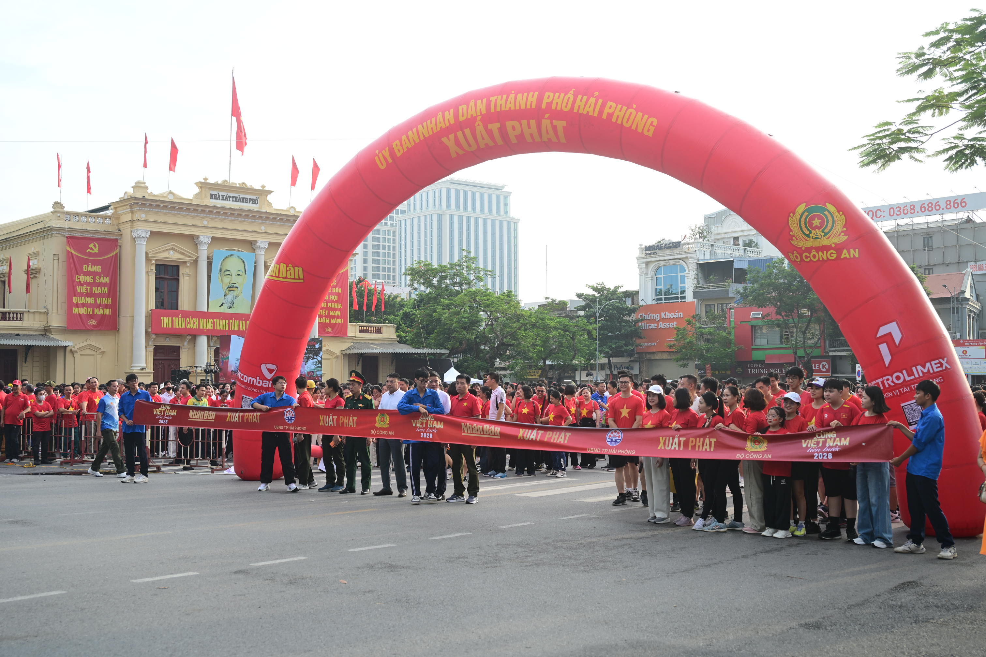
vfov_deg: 33.4
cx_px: 493
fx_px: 1095
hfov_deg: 48.5
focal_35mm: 40
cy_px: 328
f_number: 4
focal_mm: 40
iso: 100
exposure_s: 1/160
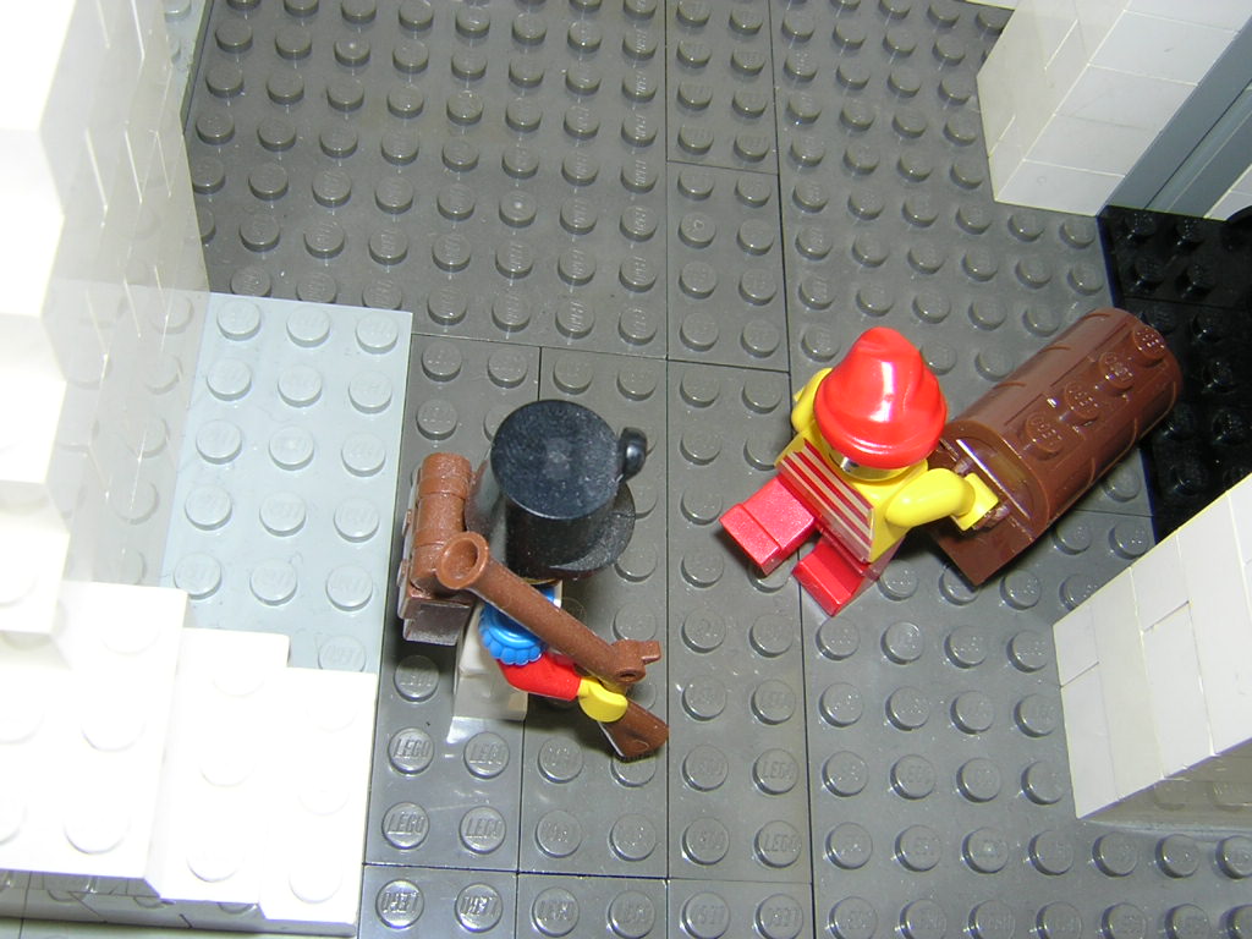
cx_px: 626
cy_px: 470
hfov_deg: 51.4
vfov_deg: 39.7
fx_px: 1302
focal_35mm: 36
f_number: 5.2
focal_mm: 4.7
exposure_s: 1/60.1
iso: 100
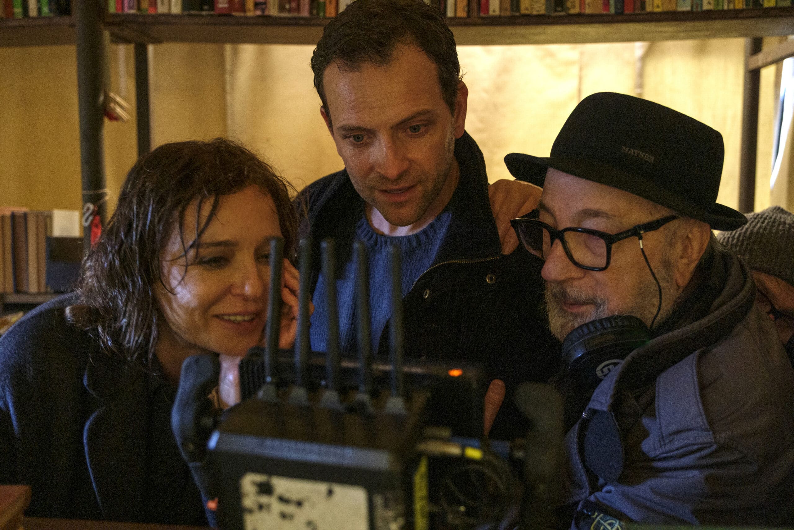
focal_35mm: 37
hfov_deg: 51.9
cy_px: 265
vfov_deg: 35.9
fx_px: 816
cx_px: 397
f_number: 2.8
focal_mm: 24.9
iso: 6400
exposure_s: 1/160
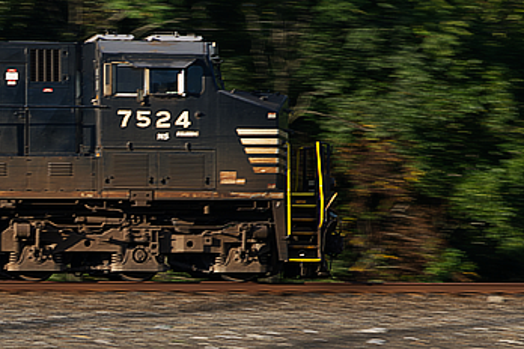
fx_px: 5516
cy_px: 195
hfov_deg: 5.4
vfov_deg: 3.6
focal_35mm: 379
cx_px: -83
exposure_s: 1/50
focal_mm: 120
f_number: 10
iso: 64
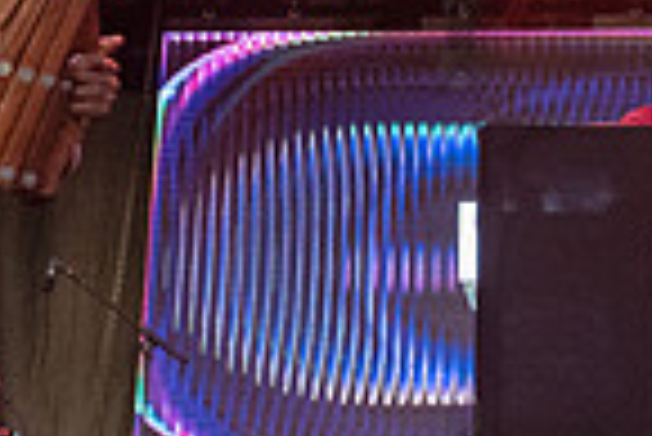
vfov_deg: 13.2
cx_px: 514
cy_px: 14
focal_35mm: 103
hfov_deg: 19.6
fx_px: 1867
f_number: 4
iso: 5000
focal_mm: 24
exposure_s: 1/400
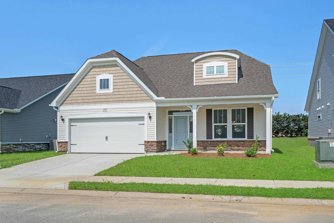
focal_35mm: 31
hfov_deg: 60.3
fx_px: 288
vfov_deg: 42.3
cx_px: 167
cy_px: 110
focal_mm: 30
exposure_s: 1/250
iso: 160
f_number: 8
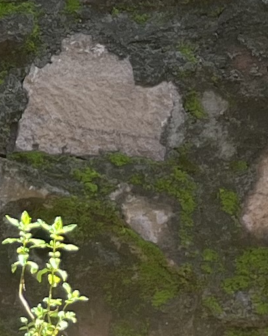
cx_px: -392
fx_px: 1985
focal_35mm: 200
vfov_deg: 9.7
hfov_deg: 7.2
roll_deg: -3.6
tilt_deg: -8.0
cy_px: 229
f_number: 1.6
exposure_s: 1/228
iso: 40
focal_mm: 5.1
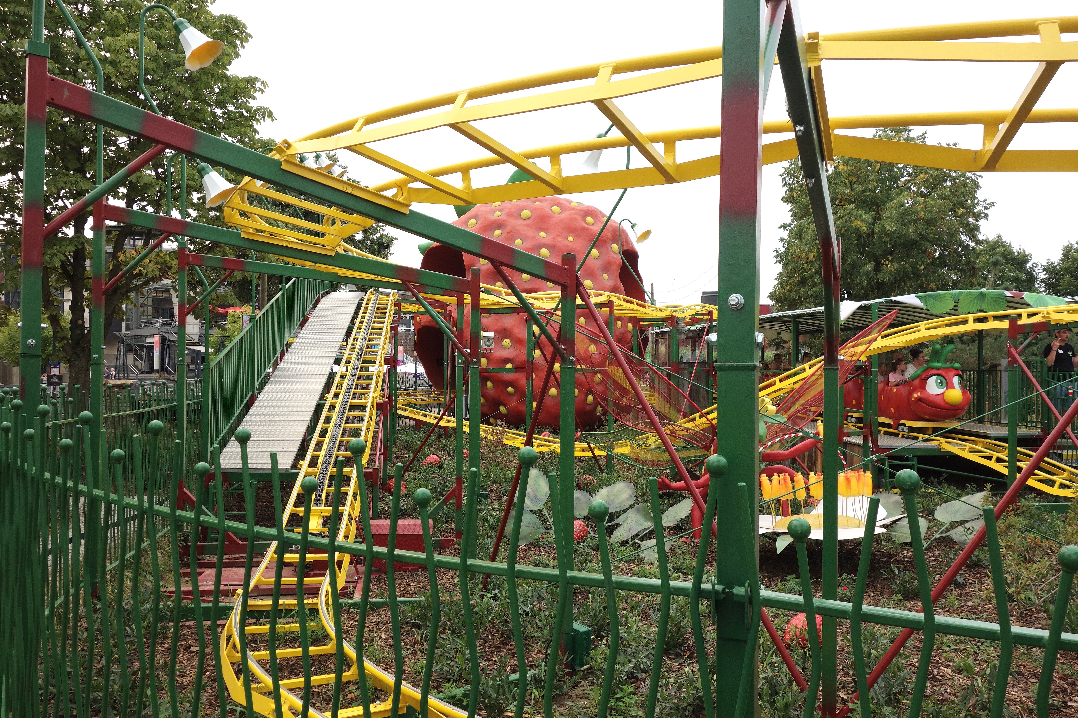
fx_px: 838
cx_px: 539
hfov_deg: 65.5
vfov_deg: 46.4
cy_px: 359
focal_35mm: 28
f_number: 5.6
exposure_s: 1/250
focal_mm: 10.4
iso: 125
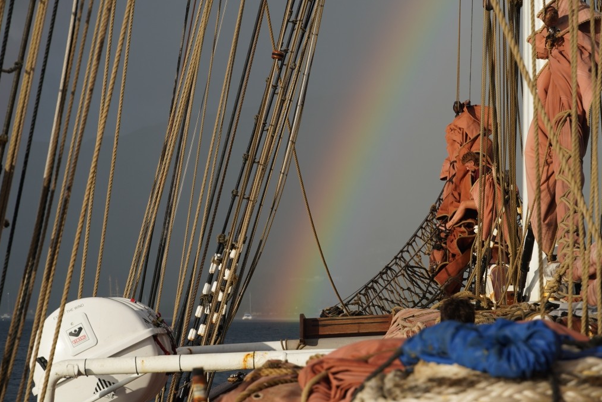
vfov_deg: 11.5
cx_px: 300
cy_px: 202
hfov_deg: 17.1
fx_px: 1999
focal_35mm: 120
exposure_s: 1/640
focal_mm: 79
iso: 100
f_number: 7.1
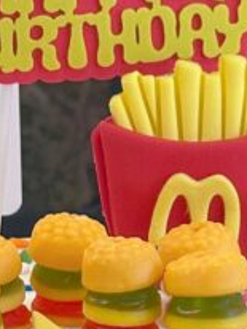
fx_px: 2267
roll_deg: -0.3
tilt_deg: -19.9
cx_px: 73
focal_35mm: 238
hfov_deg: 6.2
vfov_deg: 8.3
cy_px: 326
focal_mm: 6.86
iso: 160
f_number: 1.78
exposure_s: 1/50
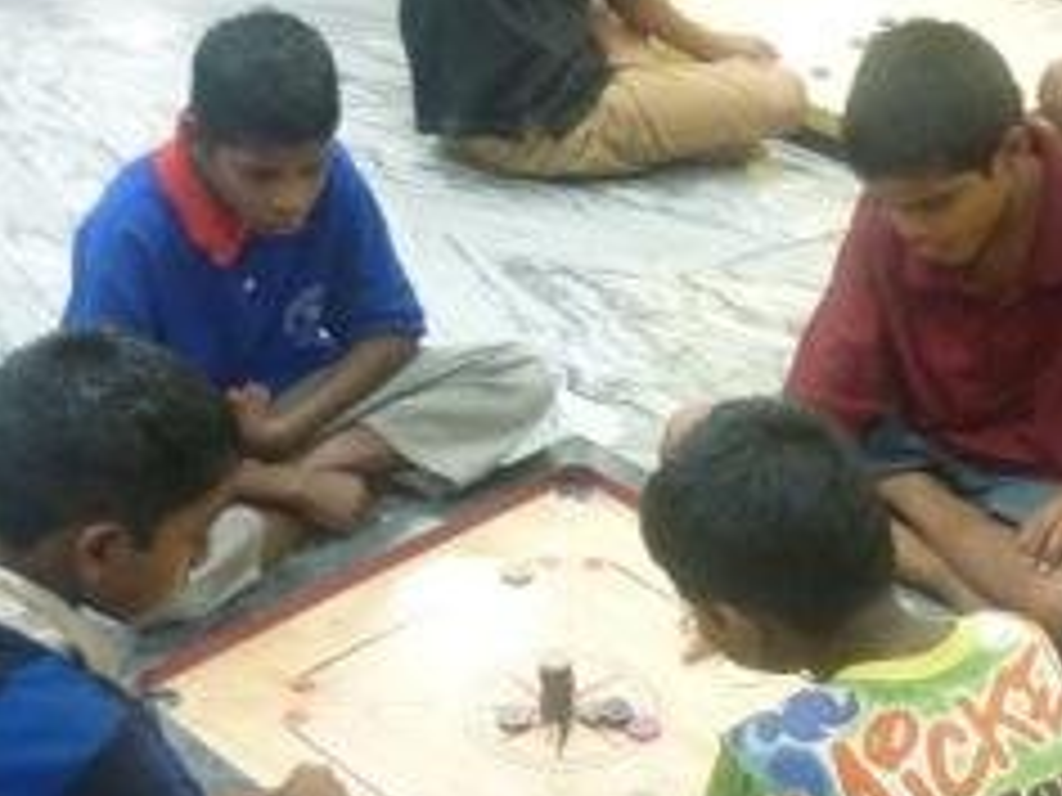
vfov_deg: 20.4
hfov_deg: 26.9
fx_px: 2209
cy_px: 306
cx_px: 711
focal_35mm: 72
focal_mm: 5.5
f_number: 2.8
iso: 400
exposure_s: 1/30
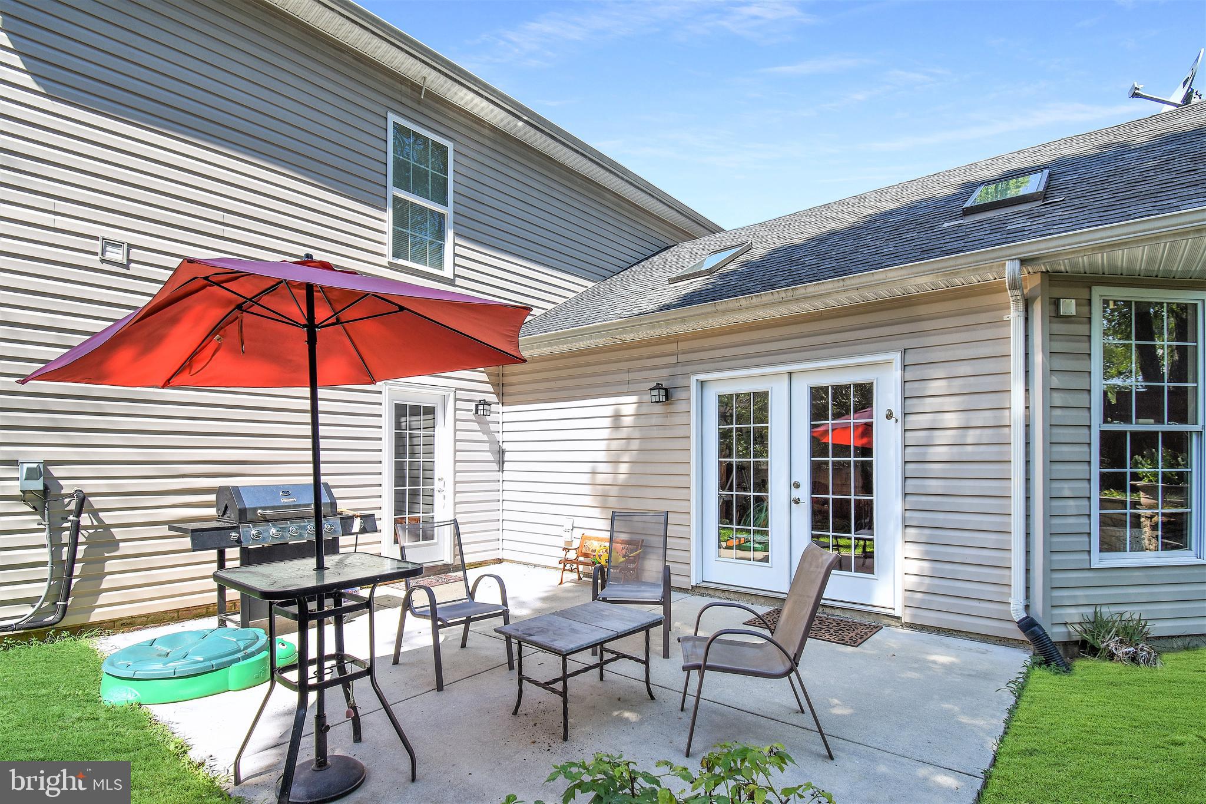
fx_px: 553
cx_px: 603
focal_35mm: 16
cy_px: 402
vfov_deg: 72.0
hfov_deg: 95.0
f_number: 6.3
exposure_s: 1/160
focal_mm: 11
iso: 100
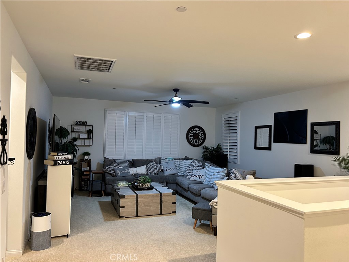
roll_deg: -0.4
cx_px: 174
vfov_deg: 53.1
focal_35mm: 26
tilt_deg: +0.9
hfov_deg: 67.3
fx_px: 262
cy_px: 131
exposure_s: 1/60
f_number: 1.5
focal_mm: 5.7
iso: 200
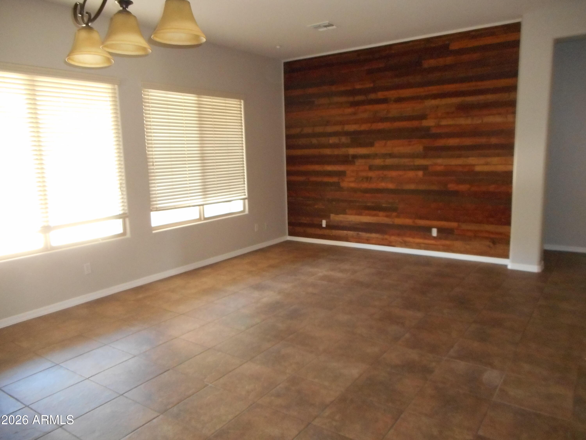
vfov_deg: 54.9
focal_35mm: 25
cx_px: 293
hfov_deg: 69.4
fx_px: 423
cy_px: 220
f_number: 3.7
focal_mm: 4.5
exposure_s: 1/25
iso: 560
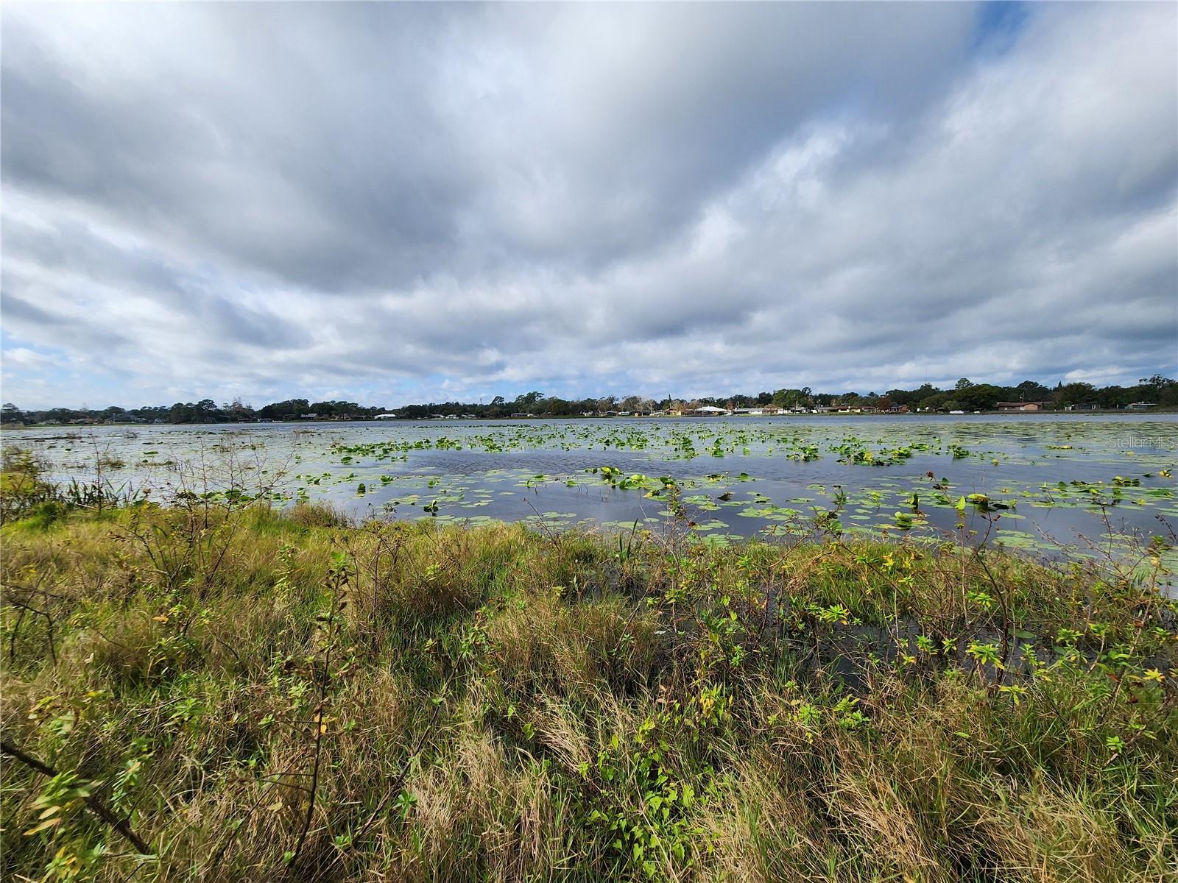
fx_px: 442
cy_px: 442
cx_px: 589
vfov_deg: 89.9
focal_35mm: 13
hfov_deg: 106.2
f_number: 2.2
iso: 50
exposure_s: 1/2333
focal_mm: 2.2
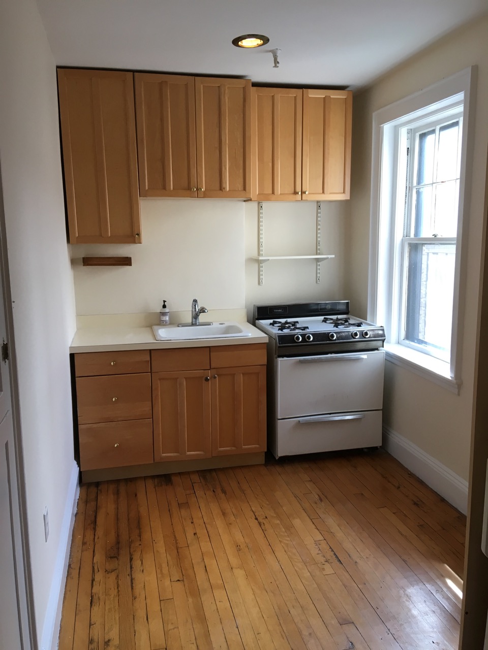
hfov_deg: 48.2
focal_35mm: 29
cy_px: 325
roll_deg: +0.3
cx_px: 244
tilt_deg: -9.0
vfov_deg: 61.7
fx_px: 545
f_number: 2.2
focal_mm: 4.15
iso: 32
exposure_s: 1/40
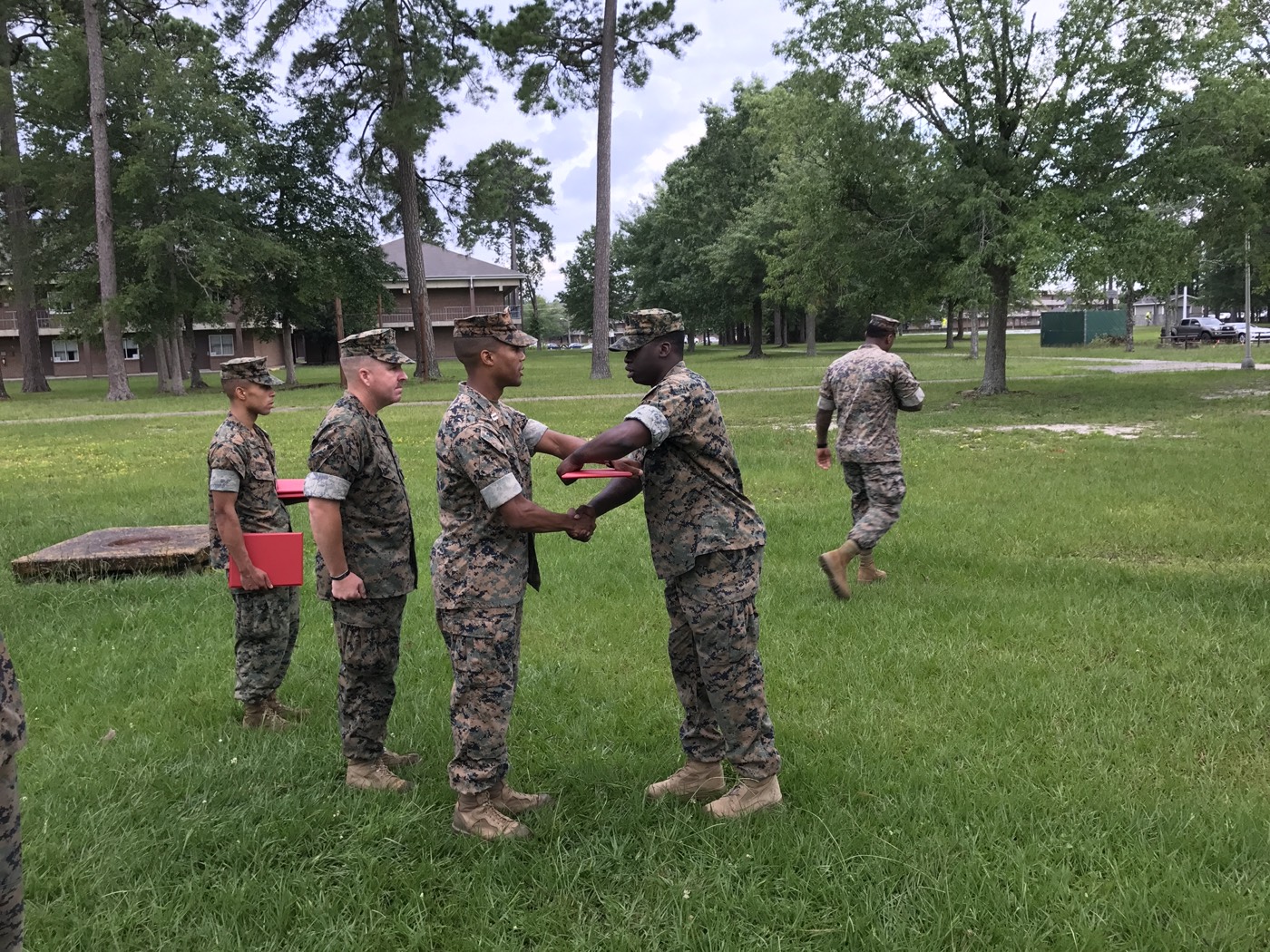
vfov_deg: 49.7
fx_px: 1027
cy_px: 476
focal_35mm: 28
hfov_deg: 63.4
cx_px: 635
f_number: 1.8
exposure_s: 1/120
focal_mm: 3.99
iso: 32
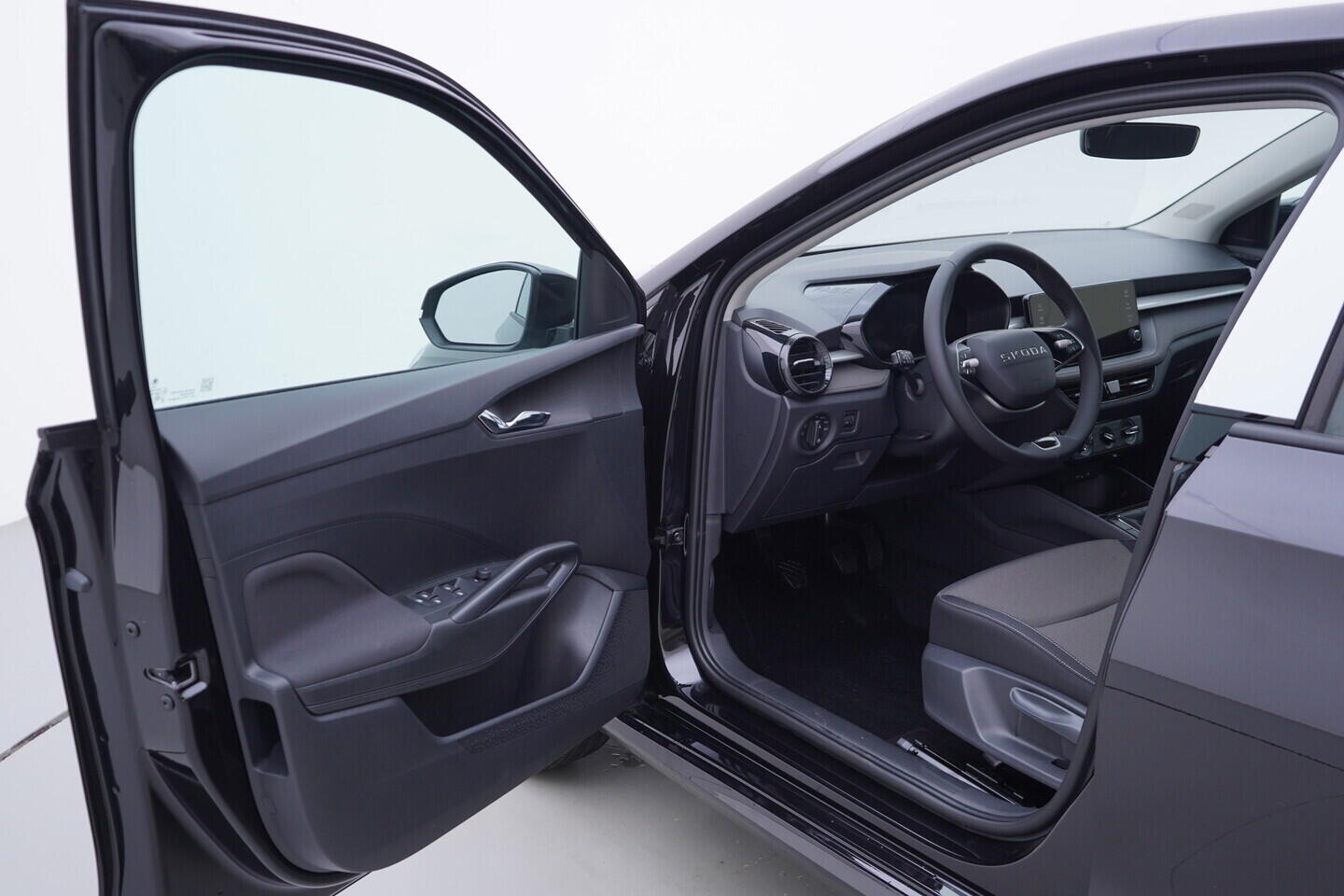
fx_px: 1344
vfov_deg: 36.9
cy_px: 448
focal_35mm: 36
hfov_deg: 53.1
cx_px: 672
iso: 125
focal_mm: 24
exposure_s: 1/50
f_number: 3.2
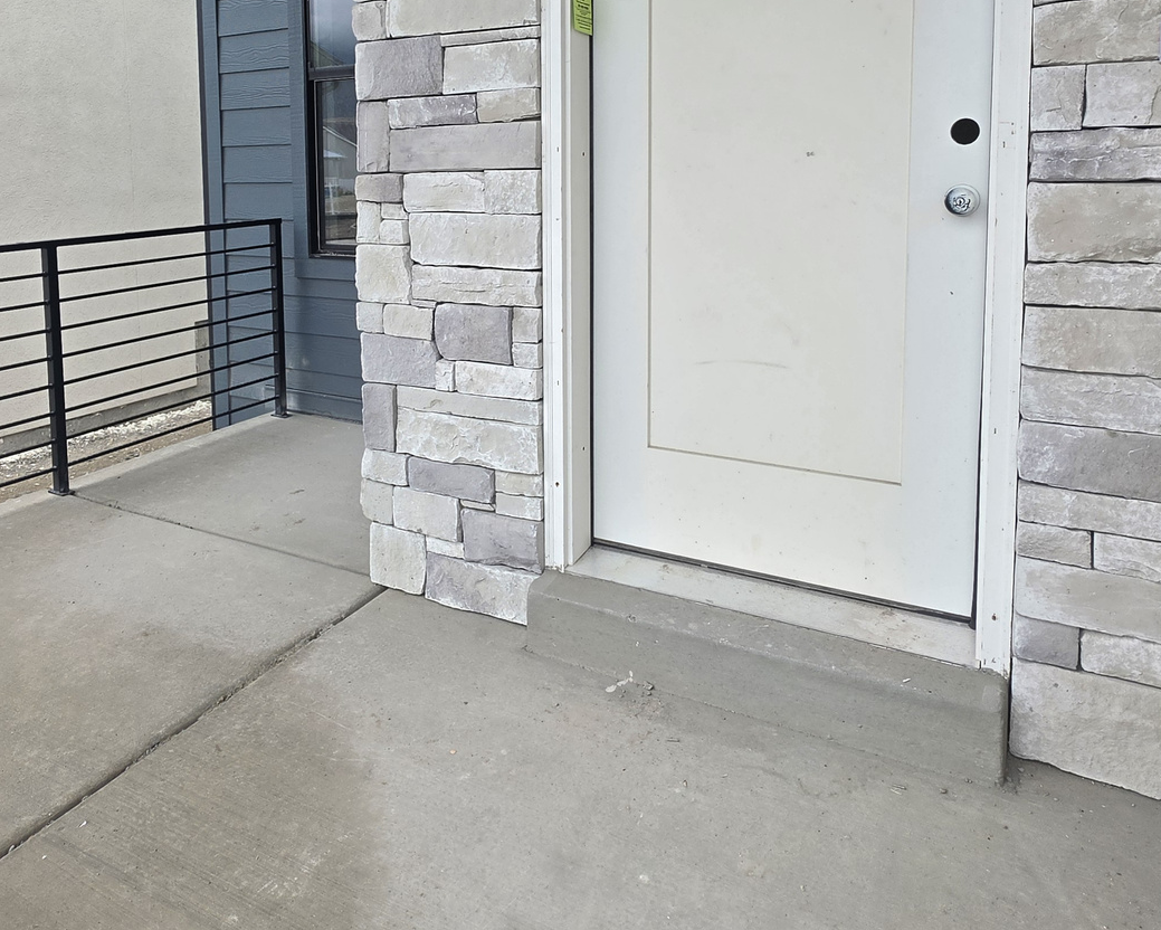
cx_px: 491
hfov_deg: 67.7
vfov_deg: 54.6
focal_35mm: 25
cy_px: 252
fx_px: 859
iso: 40
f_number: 1.9
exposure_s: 1/719
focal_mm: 2.2
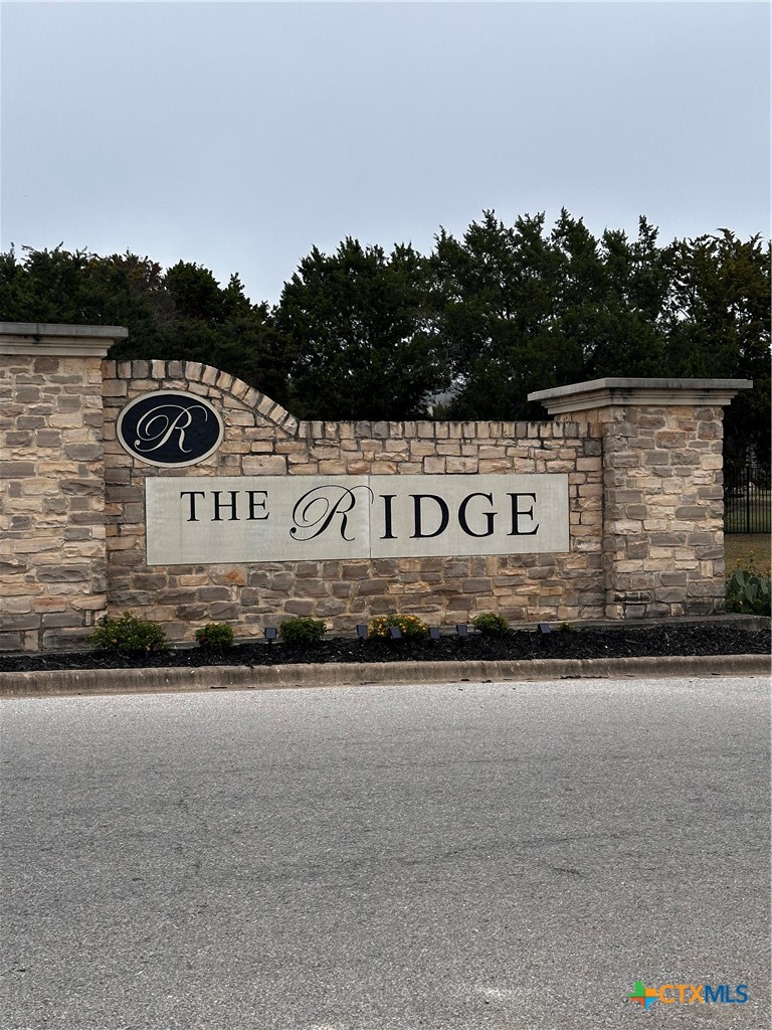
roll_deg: +0.1
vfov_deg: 39.7
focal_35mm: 48
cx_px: 386
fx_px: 1427
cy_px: 515
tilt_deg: +0.6
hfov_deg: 30.3
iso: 64
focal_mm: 6.86
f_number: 1.78
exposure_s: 1/762
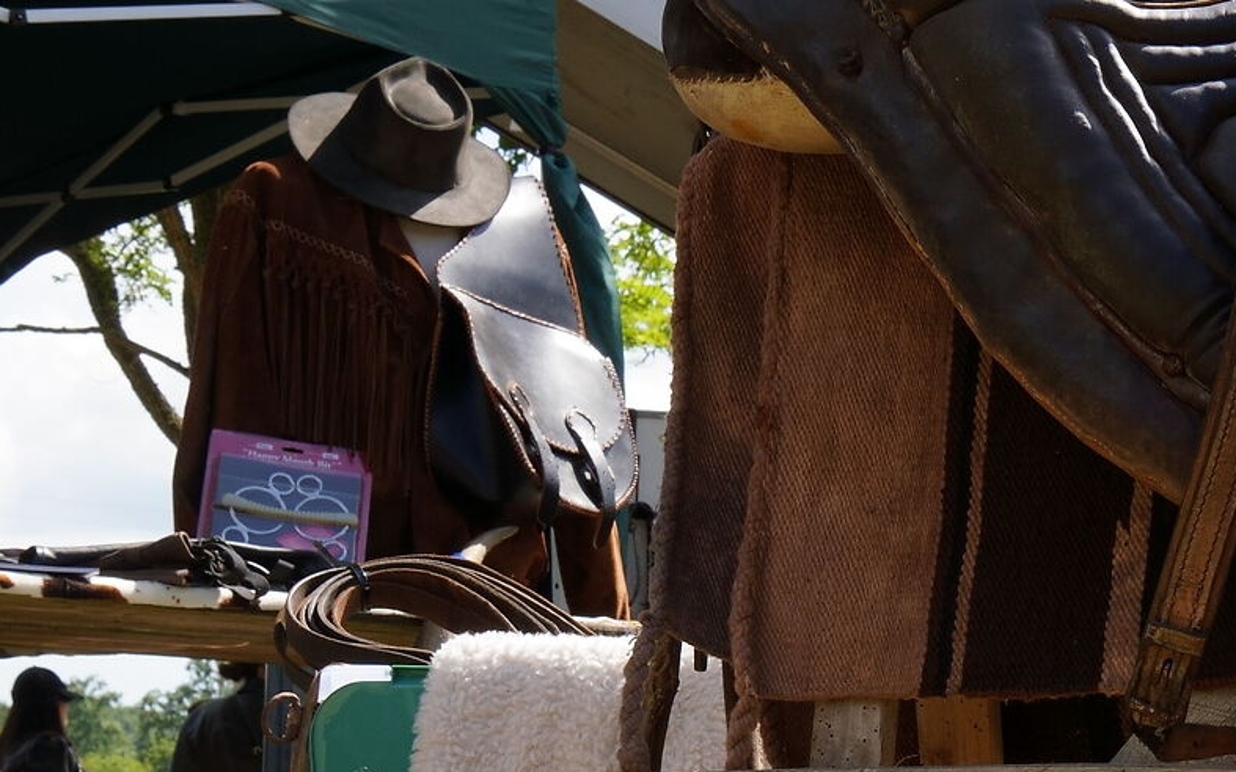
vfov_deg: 11.1
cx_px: 1129
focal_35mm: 117
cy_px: 803
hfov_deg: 17.6
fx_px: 3926
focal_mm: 25
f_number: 8
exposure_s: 1/125
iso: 100
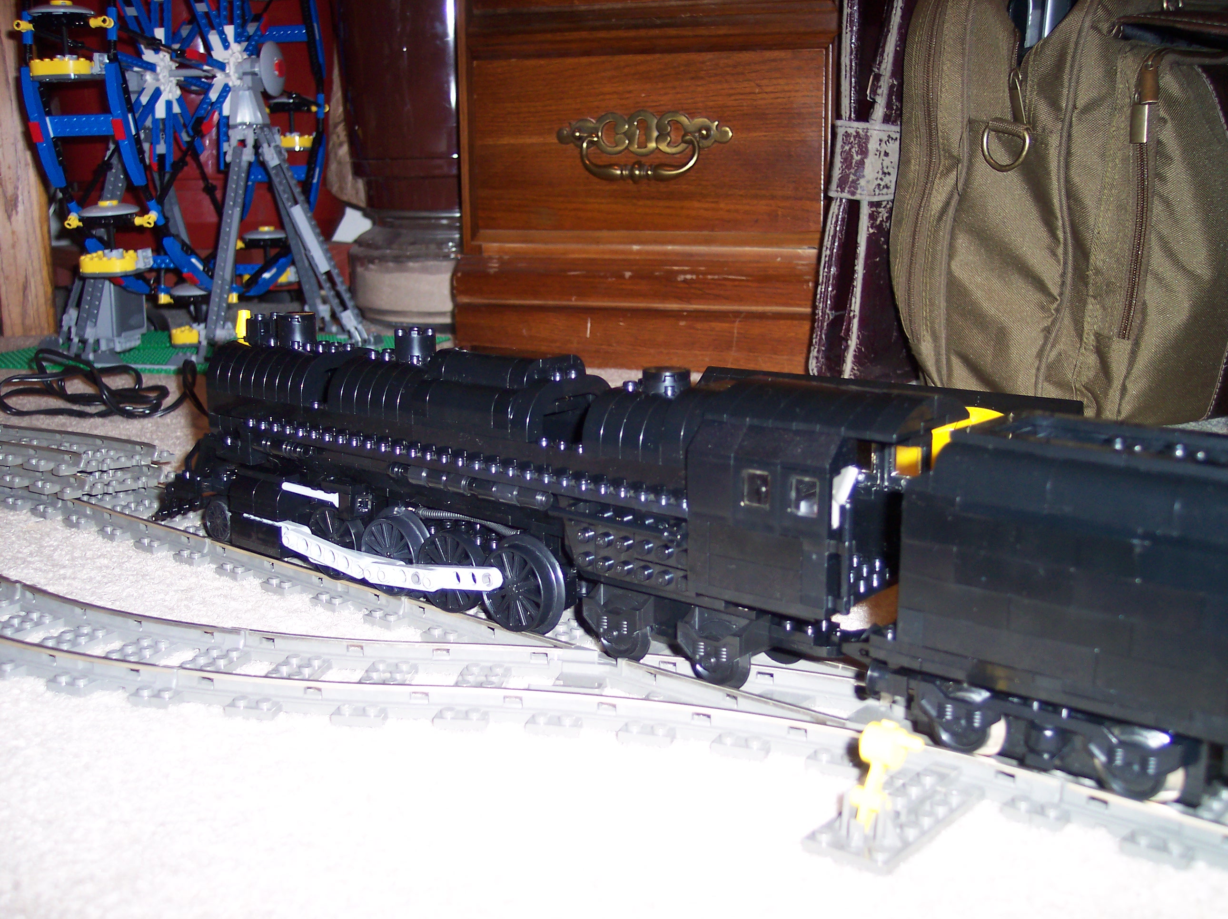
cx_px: 614
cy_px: 460
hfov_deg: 49.0
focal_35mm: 38
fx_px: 1347
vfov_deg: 37.7
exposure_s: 1/30
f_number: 2.8
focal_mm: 8
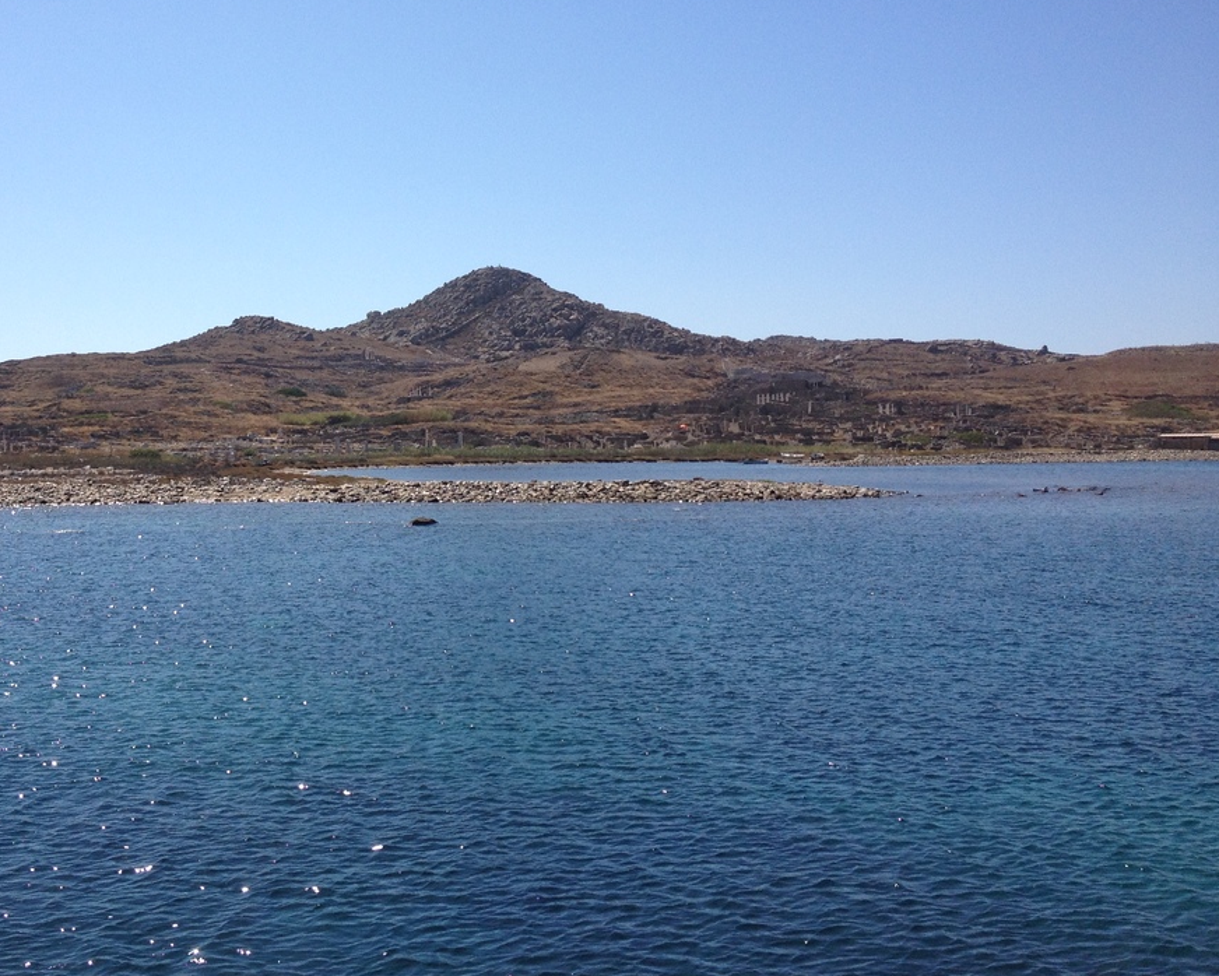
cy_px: 407
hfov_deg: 39.0
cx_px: 386
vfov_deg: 32.0
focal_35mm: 47
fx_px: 1696
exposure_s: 1/2632
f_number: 2.4
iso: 50
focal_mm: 4.28
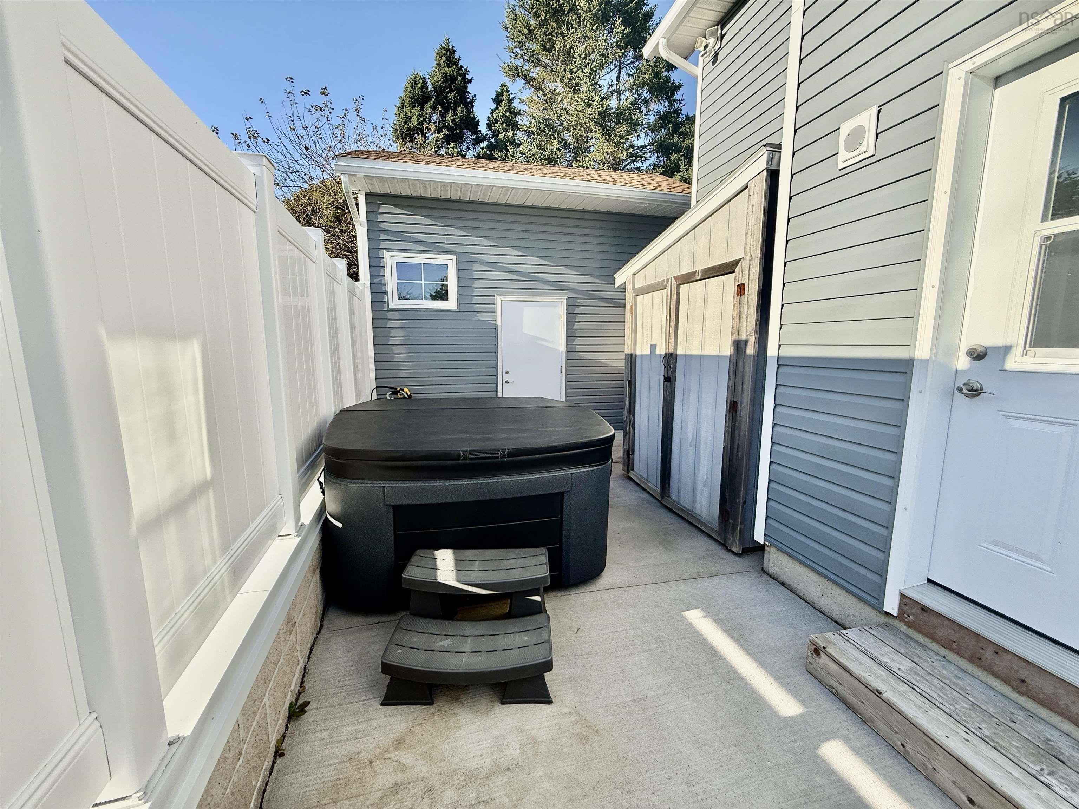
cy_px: 404
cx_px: 540
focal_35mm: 14
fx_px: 436
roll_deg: -0.3
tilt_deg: -8.3
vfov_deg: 85.7
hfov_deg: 102.1
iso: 64
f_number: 2.2
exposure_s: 1/830
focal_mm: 2.22
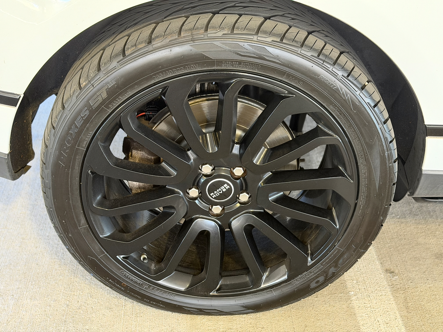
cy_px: 166
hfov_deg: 39.7
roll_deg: -0.6
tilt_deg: -33.3
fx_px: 614
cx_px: 222
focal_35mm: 48
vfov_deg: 30.3
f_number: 1.78
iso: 250
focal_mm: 6.76
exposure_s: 1/43
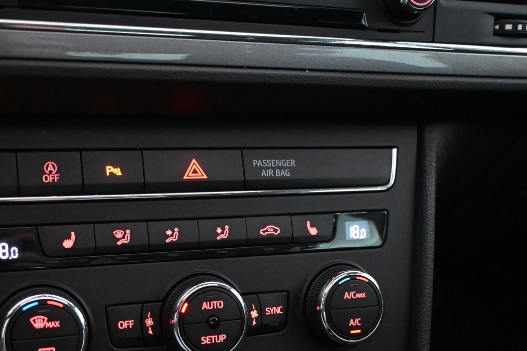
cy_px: 269
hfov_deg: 41.5
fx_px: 690
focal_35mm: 47
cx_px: 195
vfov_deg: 28.1
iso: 8000
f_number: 3.8
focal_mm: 20.5
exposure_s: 1/60
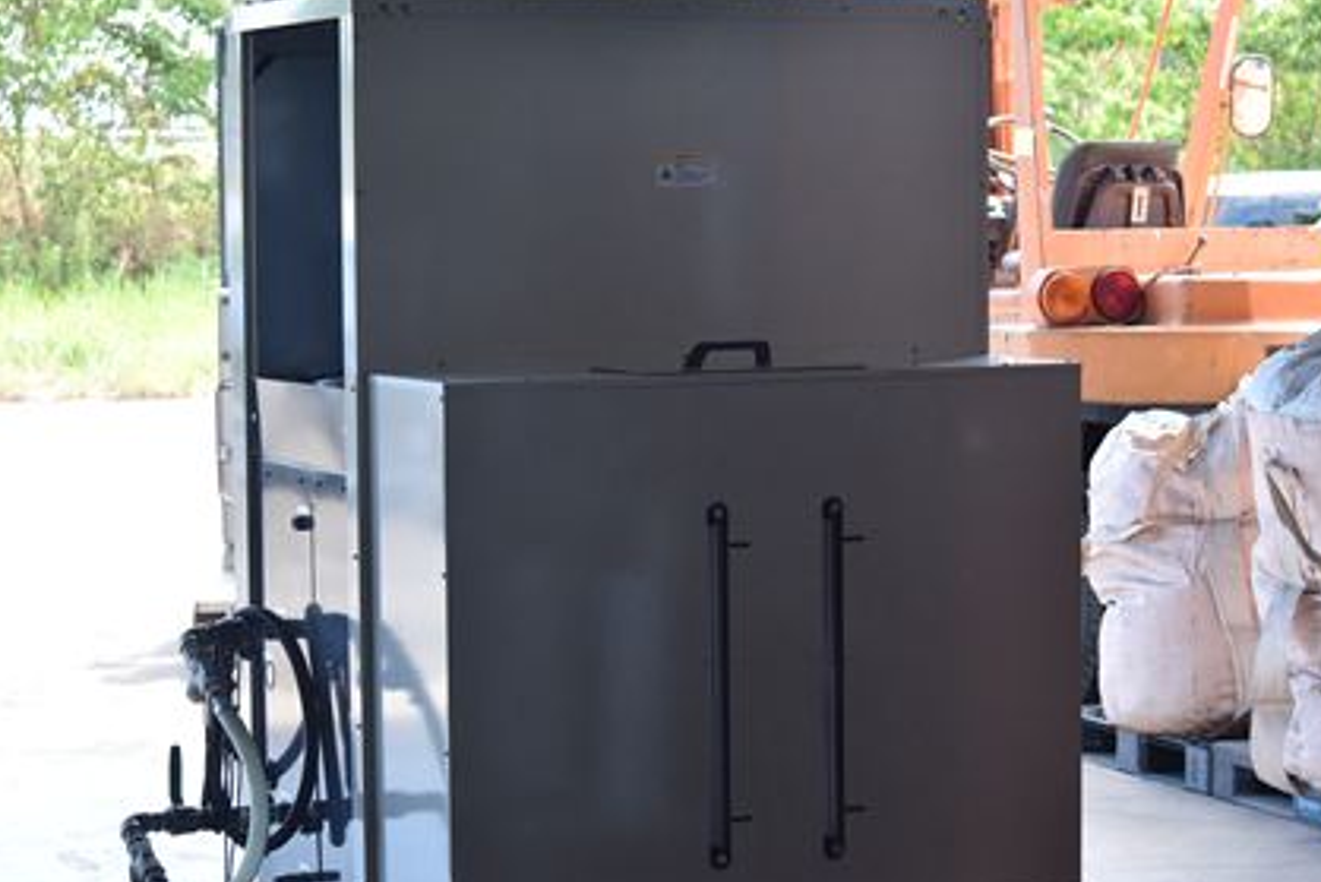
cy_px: 465
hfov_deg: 20.7
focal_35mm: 99
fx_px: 3619
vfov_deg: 13.9
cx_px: 683
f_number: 6.3
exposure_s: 1/500
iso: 1250
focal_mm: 55
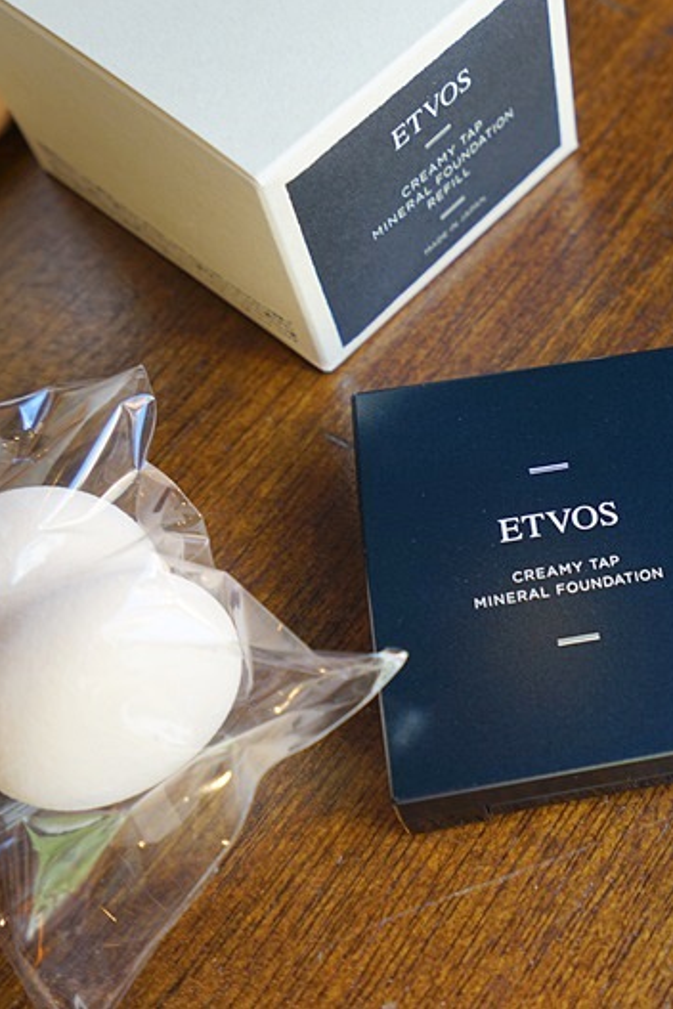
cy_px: 502
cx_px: 684
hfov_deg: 24.3
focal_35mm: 53
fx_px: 1486
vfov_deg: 37.5
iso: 250
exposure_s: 1/40
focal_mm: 35
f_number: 5.6
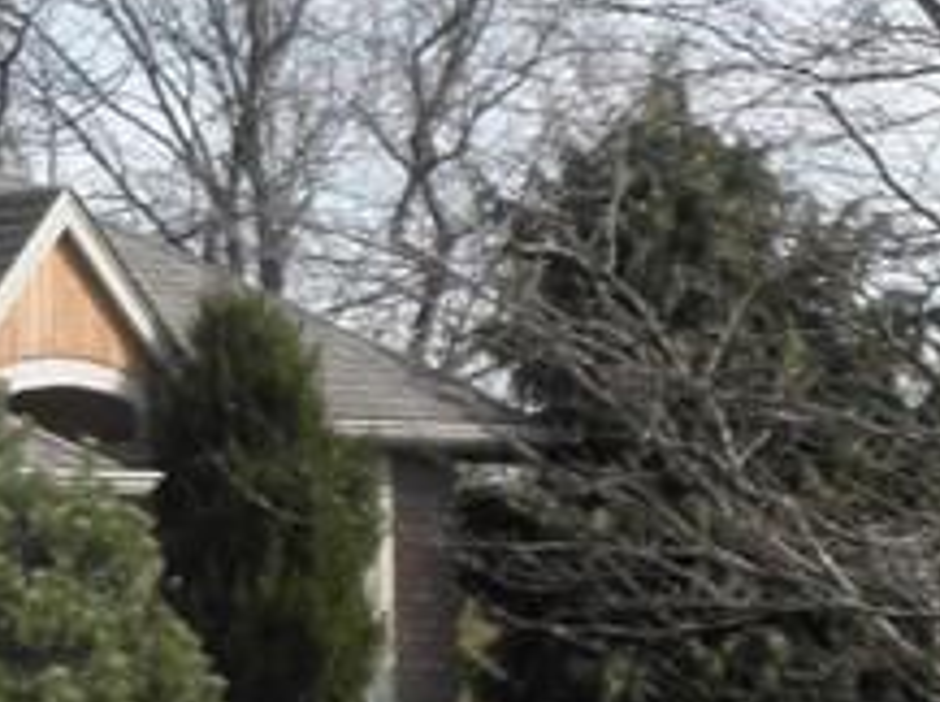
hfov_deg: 8.8
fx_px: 5639
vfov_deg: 7.1
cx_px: -1157
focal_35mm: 208
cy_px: 646
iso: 64
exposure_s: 1/80
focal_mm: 7.9
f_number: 9.6
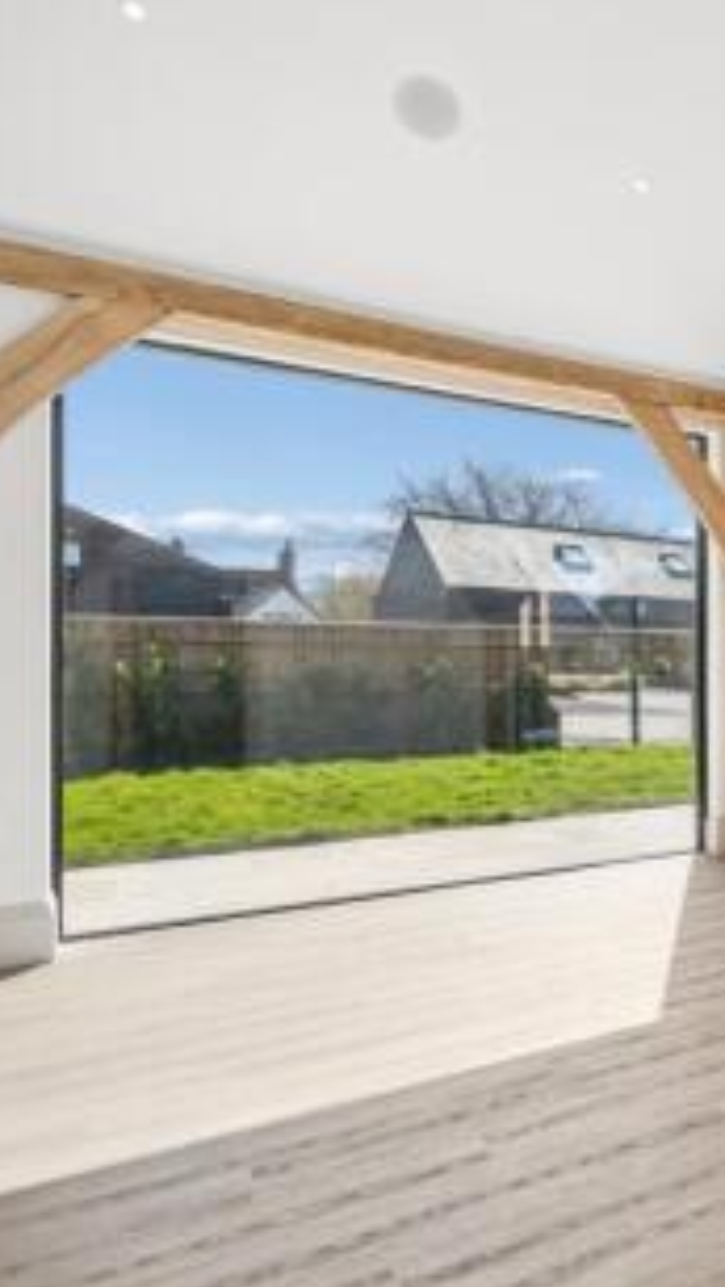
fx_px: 887
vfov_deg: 71.9
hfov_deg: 32.8
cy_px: 656
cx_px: 947
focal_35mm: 26
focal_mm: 16
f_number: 6.3
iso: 640
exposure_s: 1/500
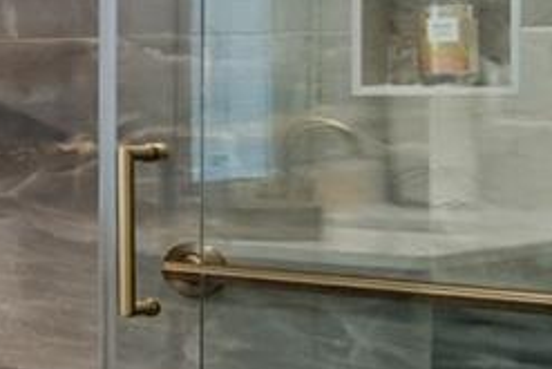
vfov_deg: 14.0
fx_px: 1488
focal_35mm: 97
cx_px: -1037
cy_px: 58
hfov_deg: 12.0
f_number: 7.1
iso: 100
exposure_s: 1/2.5
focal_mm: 10
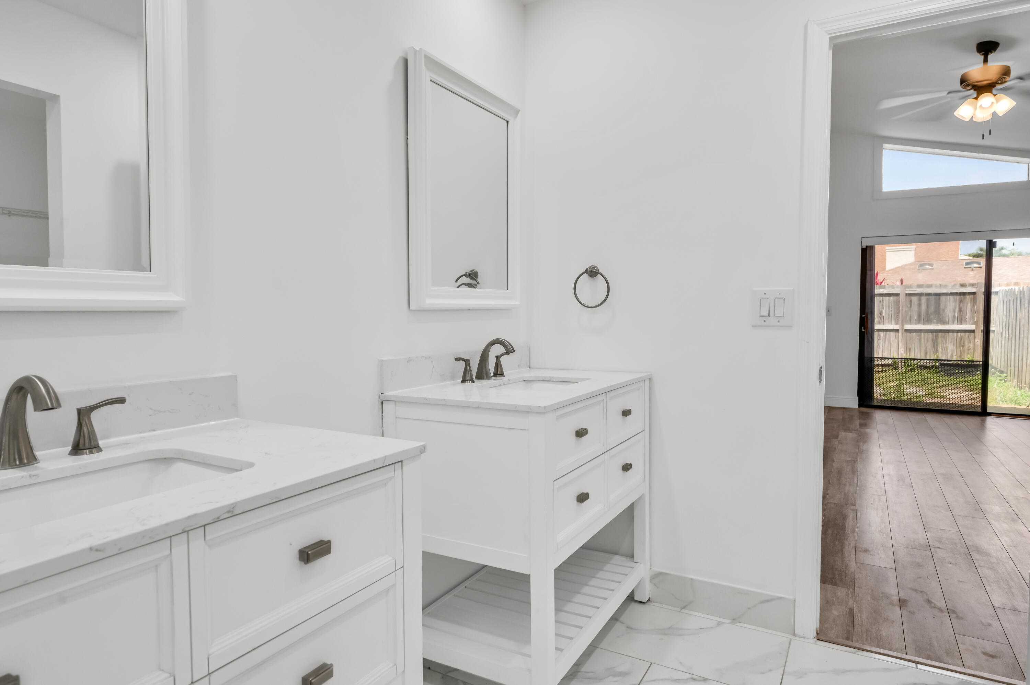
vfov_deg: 64.5
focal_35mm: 19
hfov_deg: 86.9
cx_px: 515
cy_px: 342
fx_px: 543
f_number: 8
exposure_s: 1/160
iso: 250
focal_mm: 19
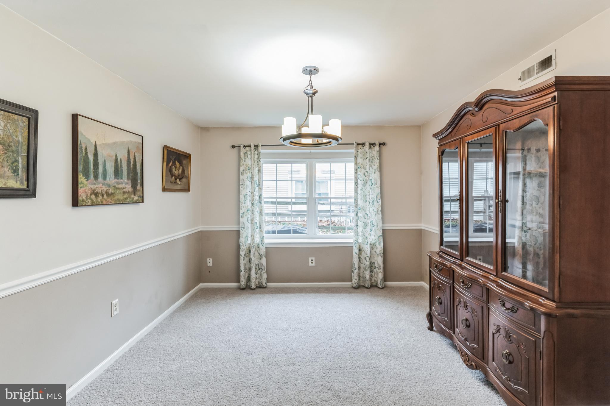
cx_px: 305
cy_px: 203
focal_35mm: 16
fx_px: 271
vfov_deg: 73.7
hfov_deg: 96.8
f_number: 8
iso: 800
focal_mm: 16
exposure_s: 1/25
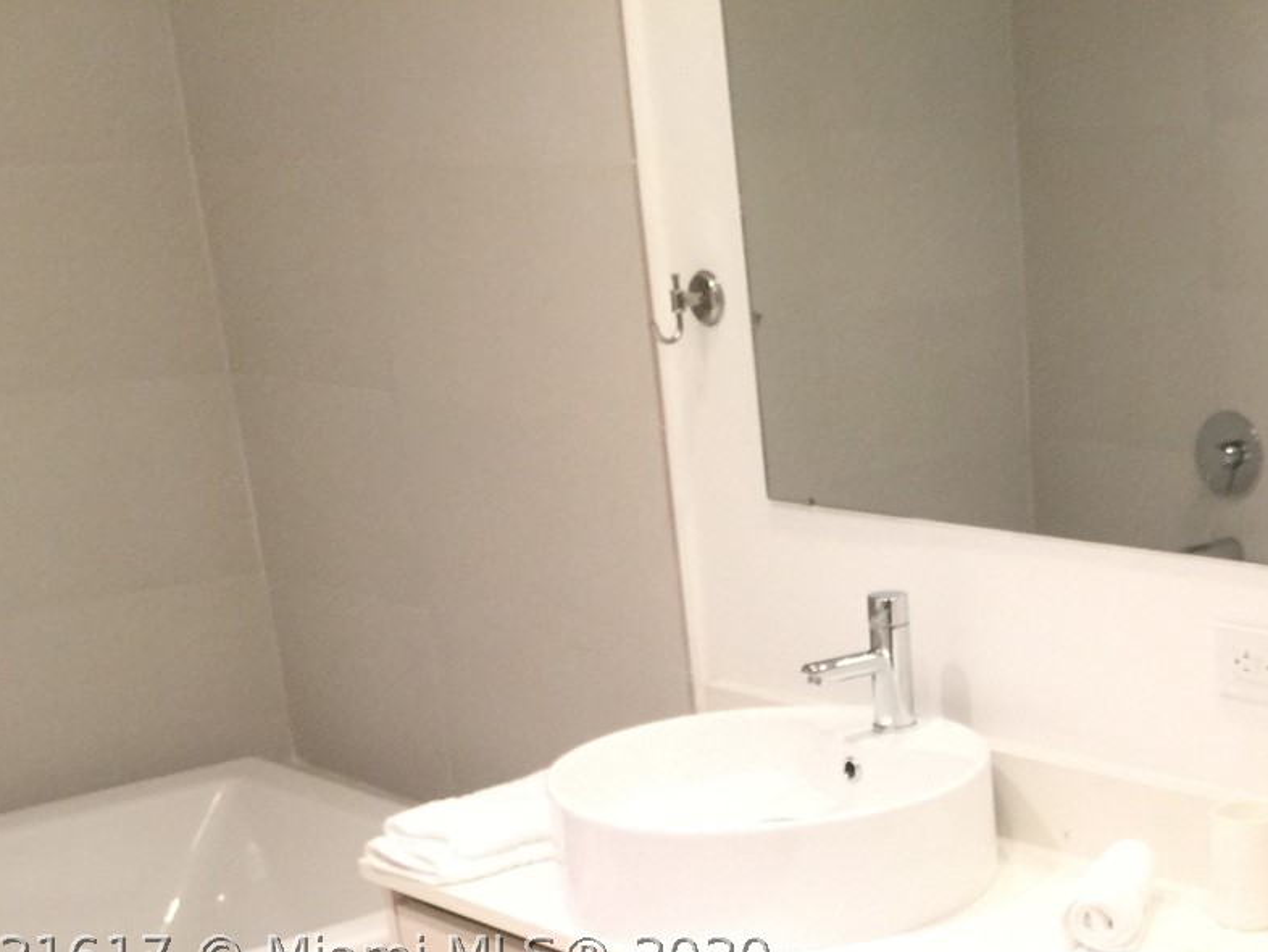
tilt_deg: -20.1
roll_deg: +1.4
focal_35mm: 59
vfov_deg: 23.7
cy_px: 955
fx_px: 2162
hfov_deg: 31.3
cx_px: 1129
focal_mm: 4.15
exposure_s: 1/15
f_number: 2.2
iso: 50
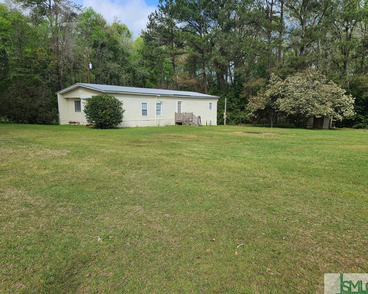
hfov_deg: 64.1
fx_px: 294
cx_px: 190
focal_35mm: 27
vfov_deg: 53.2
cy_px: 150
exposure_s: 1/535
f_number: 1.8
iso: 16
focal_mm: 7
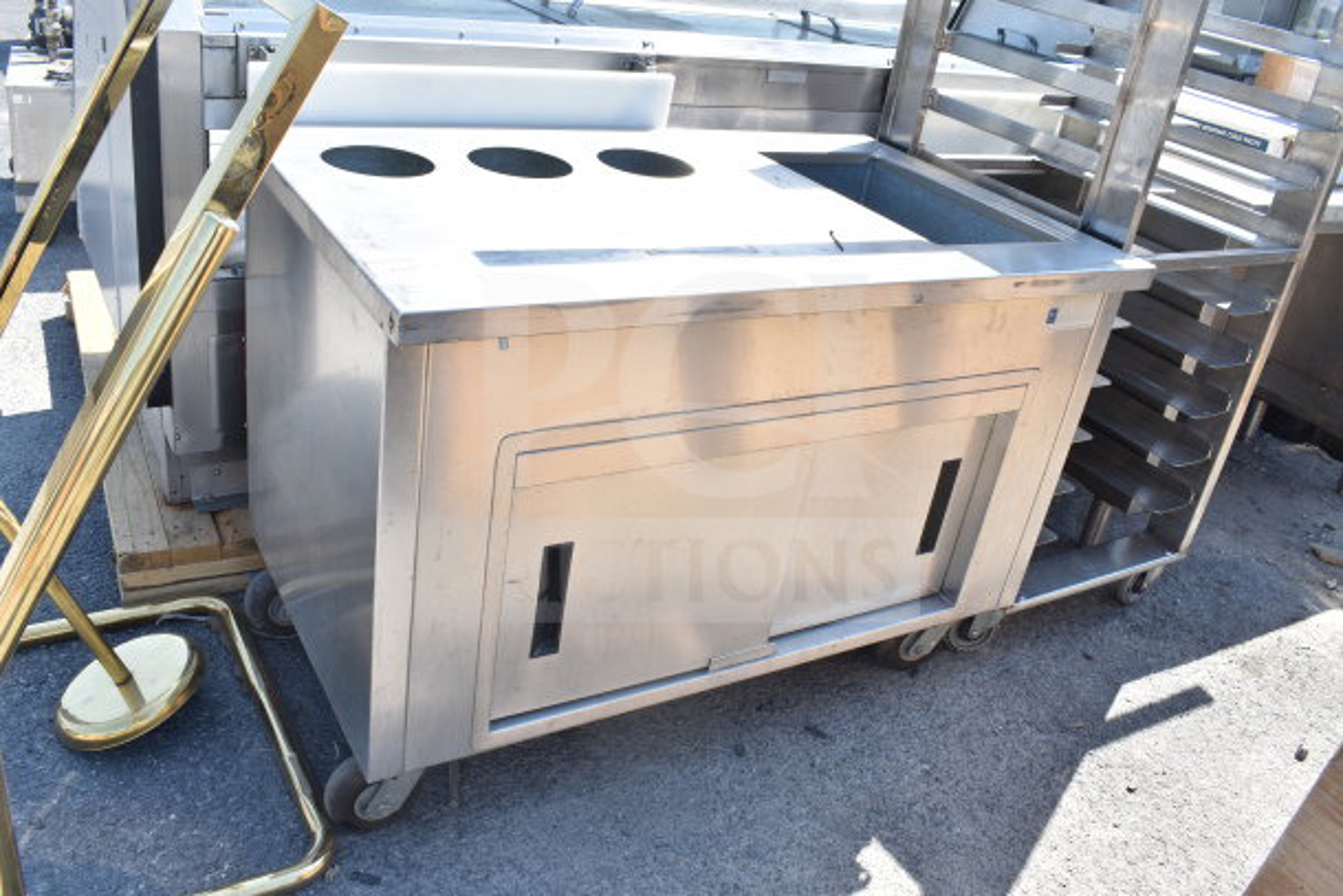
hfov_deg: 61.9
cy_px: 448
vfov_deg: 43.6
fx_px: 1119
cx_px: 672
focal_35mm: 30
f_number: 7.1
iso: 200
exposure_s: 1/200
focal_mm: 20
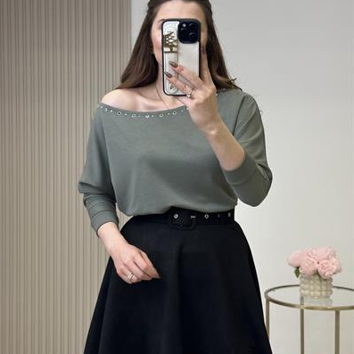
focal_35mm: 57
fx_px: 659
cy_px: 190
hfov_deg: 30.0
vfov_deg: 30.0
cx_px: 177
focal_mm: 6.86
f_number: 1.78
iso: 80
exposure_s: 1/224
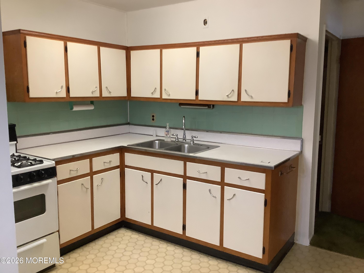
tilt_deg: -11.7
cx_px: 182
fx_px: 326
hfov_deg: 58.4
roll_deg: -0.3
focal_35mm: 31
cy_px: 136
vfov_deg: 45.4
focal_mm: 3.3
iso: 250
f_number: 2.4
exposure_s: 1/60
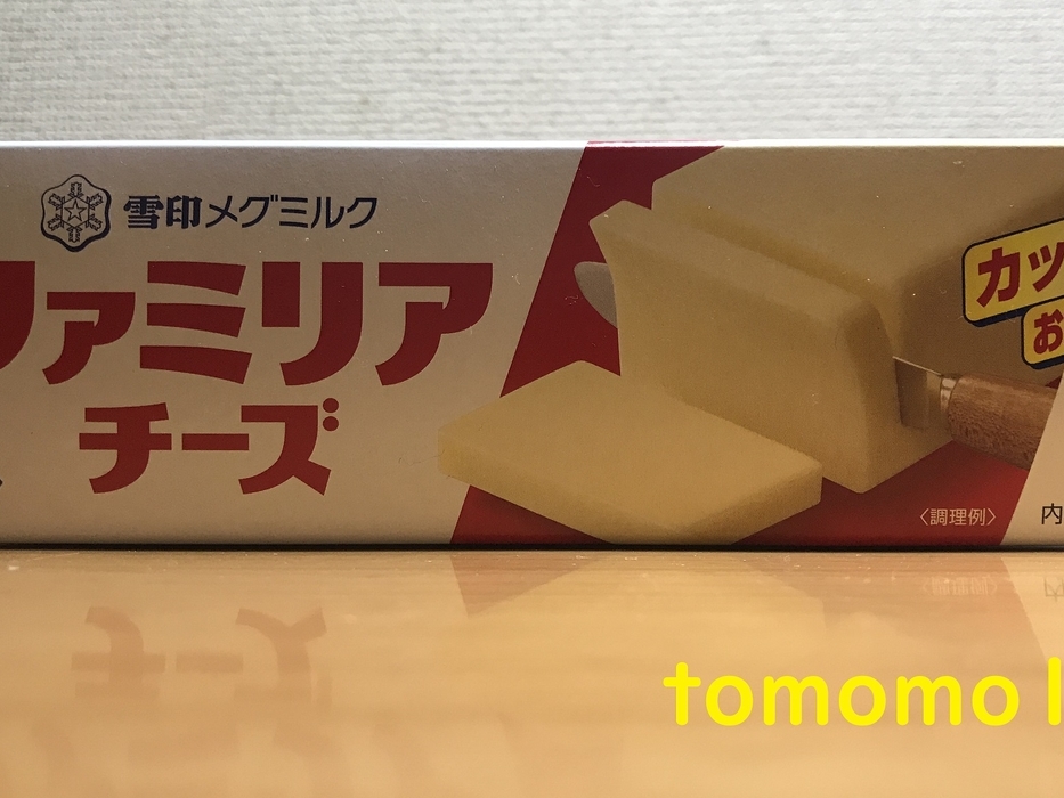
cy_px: 356
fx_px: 1107
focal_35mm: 36
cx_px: 534
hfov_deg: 51.3
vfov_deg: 39.6
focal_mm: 3.99
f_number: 1.8
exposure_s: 1/20
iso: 32
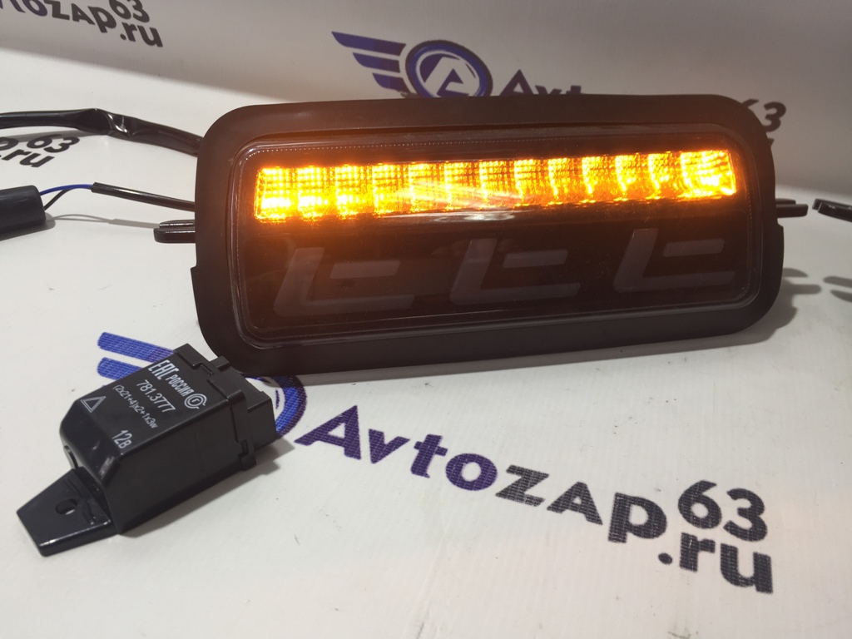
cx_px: 426
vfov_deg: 48.2
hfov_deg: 61.7
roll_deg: -4.5
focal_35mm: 29
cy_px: 320
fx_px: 714
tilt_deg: -39.0
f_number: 2.2
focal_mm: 4.15
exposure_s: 1/50
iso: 32
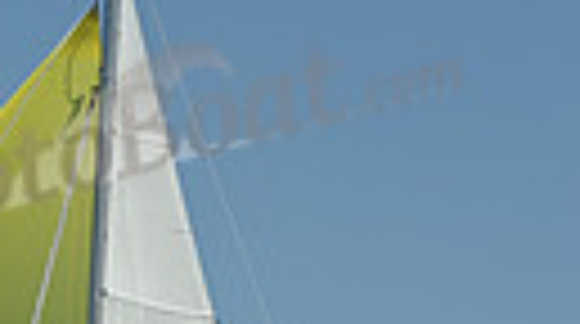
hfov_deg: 6.4
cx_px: -400
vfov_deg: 3.6
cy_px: 434
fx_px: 5081
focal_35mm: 331
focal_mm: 70
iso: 320
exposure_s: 1/1000
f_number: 9
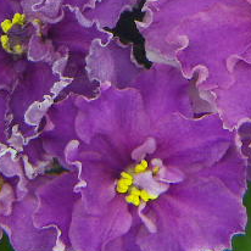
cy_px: 2
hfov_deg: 17.6
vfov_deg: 17.2
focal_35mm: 99
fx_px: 812
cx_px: 101
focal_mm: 4.7
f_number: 2.8
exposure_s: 1/50
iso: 80
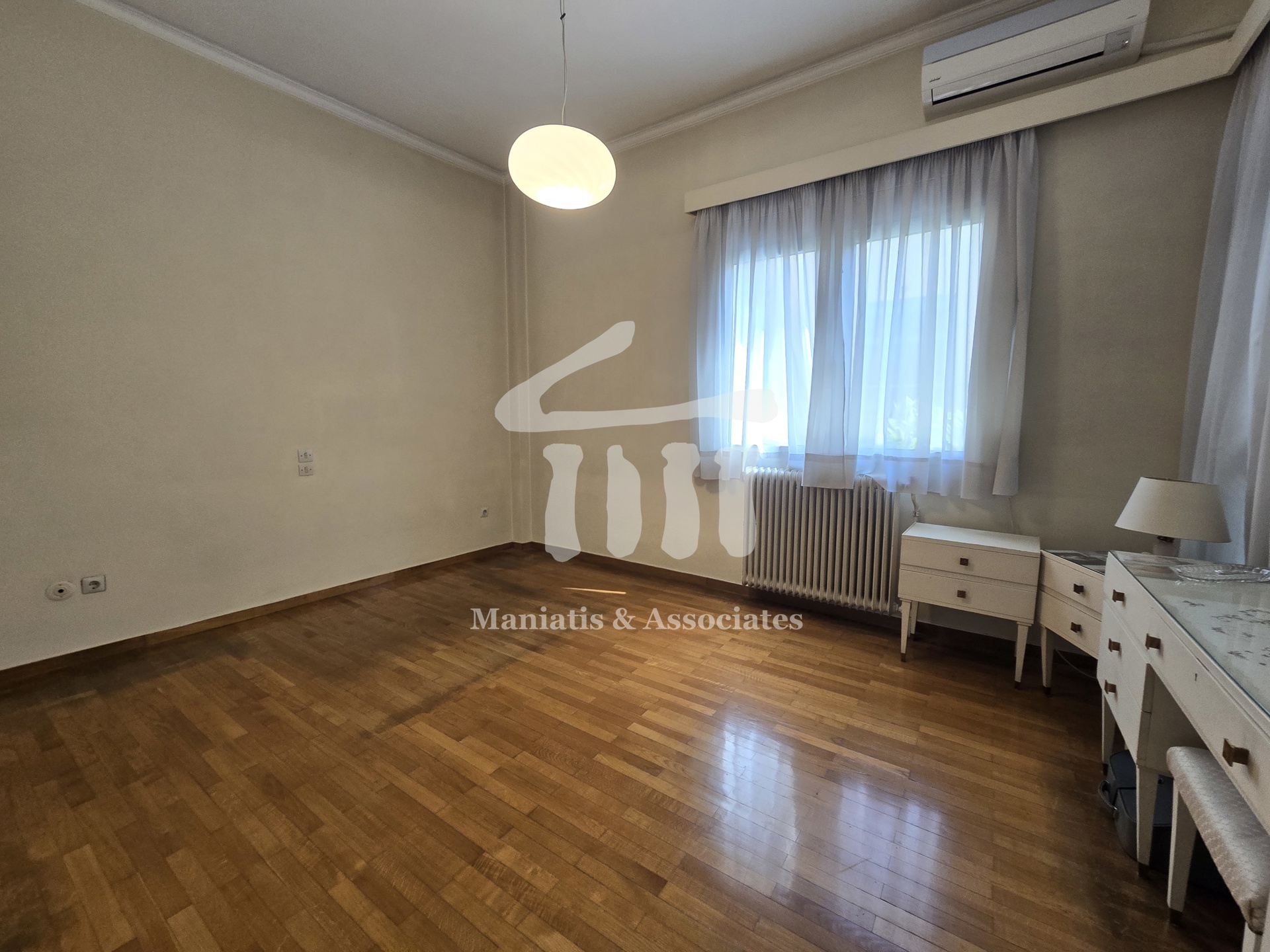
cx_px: 635
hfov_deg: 106.2
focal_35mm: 13
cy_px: 476
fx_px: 477
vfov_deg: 89.9
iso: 100
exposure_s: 1/60
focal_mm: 2.2
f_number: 2.2
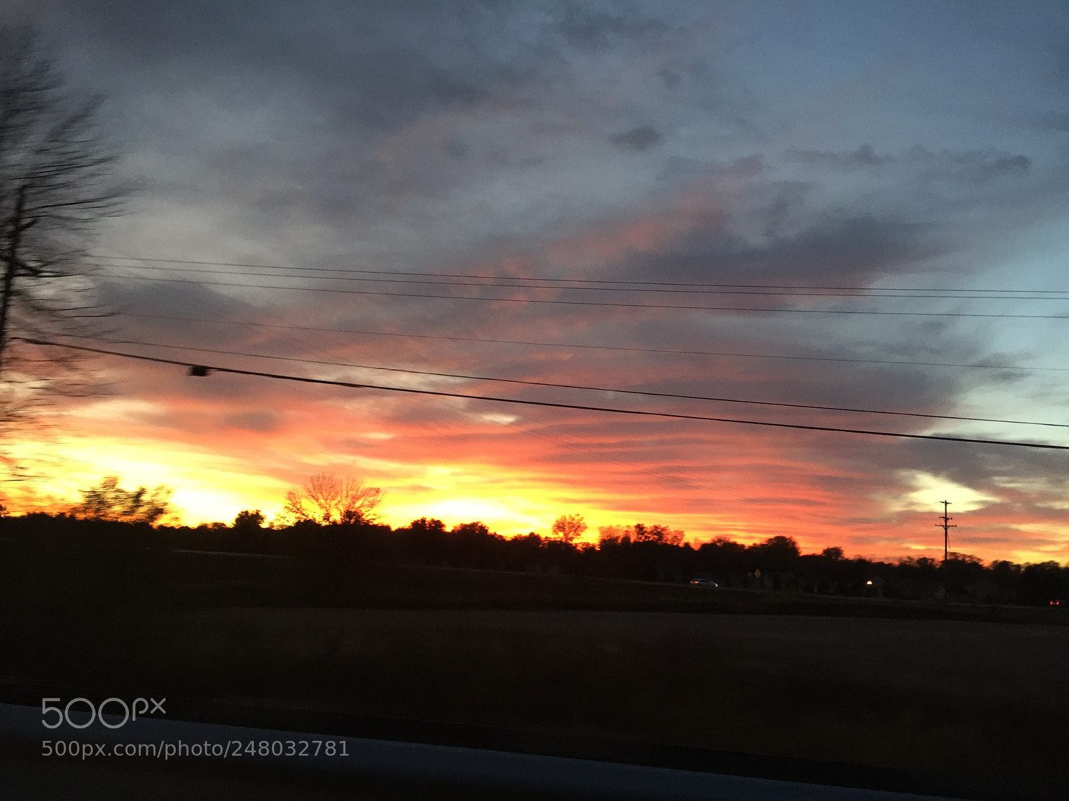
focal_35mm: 29
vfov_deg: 48.2
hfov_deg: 61.7
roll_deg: -2.9
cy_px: 400
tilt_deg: +12.8
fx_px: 896
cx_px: 534
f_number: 2.2
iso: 80
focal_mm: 4.15
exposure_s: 1/30
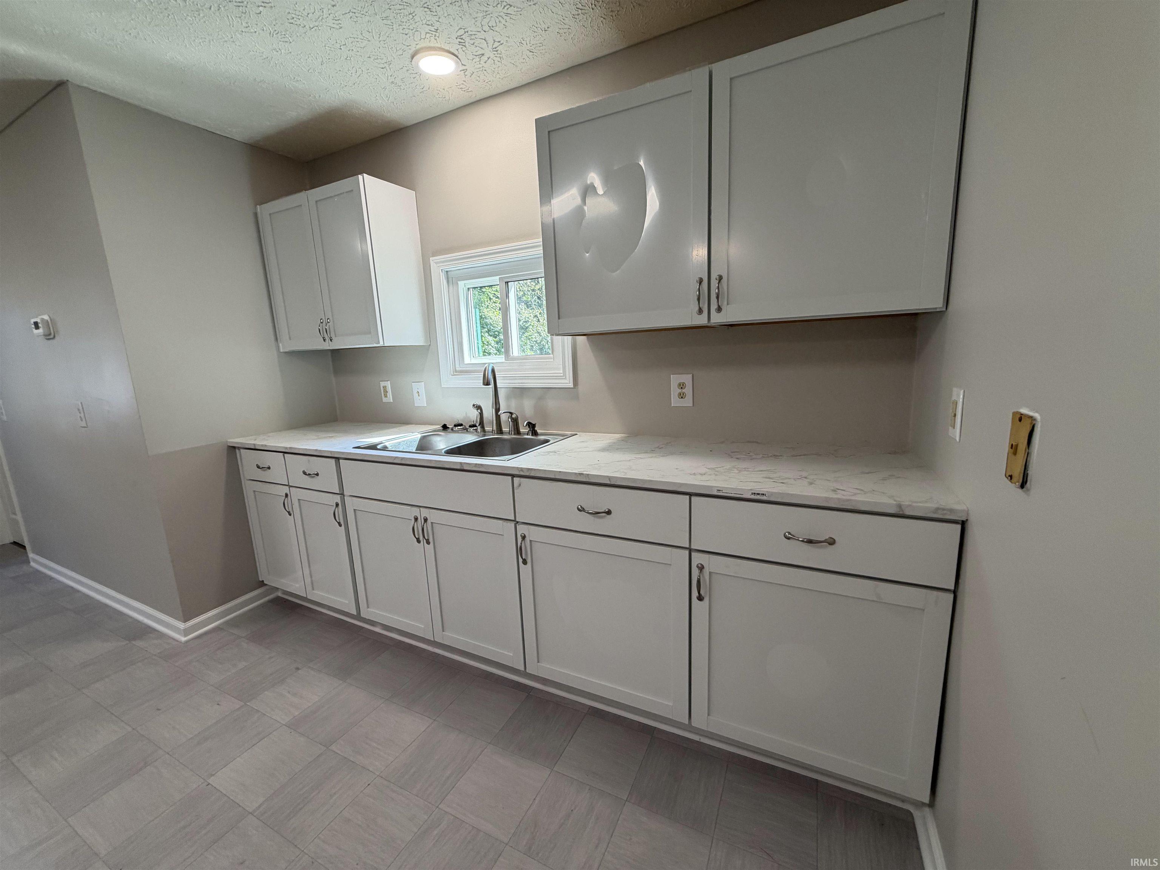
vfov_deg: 85.7
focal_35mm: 14
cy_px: 435
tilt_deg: -11.0
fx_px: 469
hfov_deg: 102.1
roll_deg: +3.3
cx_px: 580
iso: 125
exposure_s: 1/120
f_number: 2.2
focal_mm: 2.22
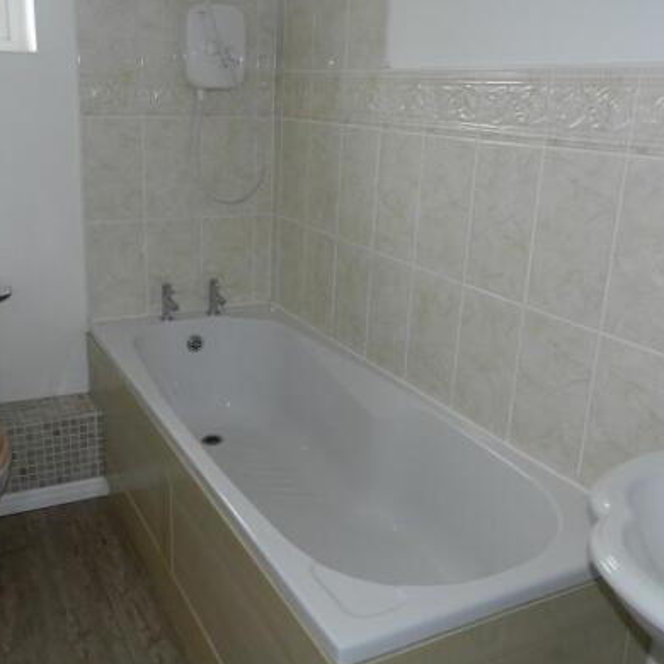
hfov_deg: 49.4
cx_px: 263
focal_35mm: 33
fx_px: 716
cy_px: 318
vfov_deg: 49.7
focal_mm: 4.5
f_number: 3.5
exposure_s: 1/30
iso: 200
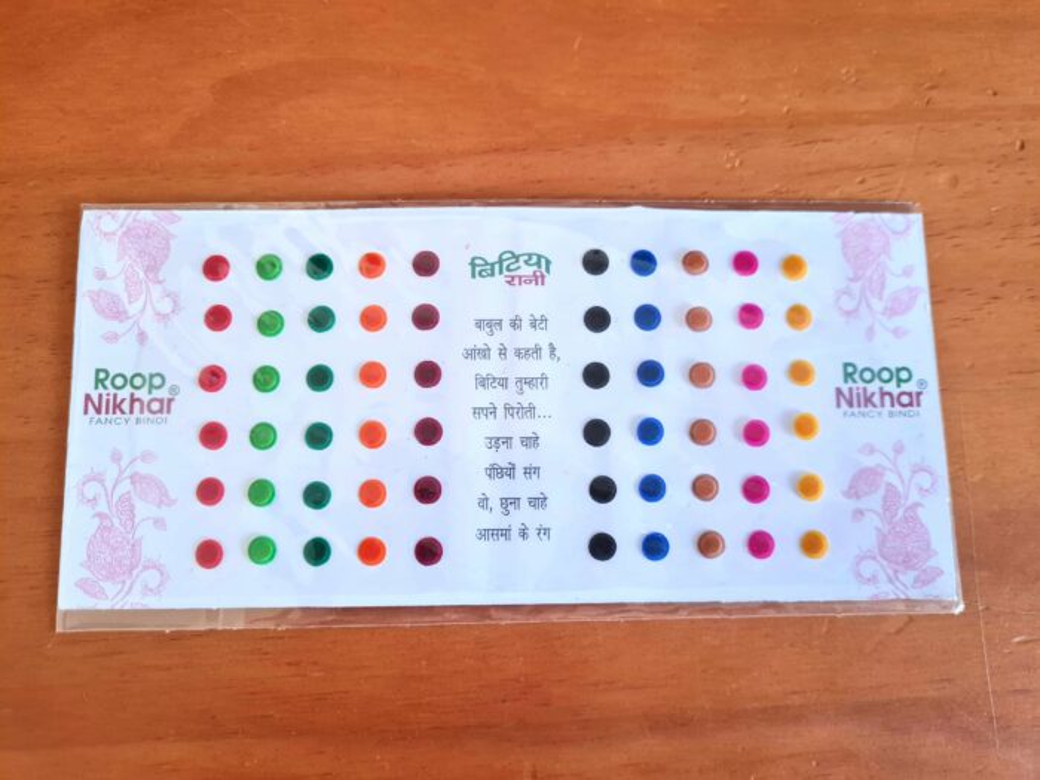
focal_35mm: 26
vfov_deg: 53.1
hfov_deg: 67.3
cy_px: 390
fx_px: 781
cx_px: 520
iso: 200
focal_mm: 5.4
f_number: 1.8
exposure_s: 1/40
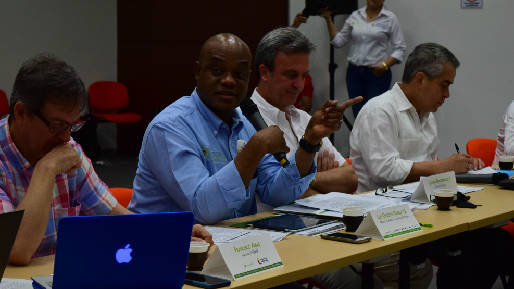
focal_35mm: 88
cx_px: 255
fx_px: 1193
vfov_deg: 13.8
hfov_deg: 24.3
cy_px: 147
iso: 640
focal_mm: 55
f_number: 5.6
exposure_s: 1/80
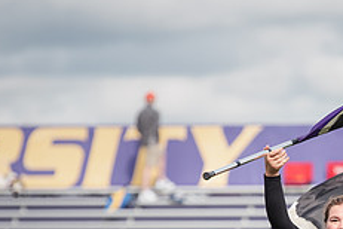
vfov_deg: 2.9
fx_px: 4544
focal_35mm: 477
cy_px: 279
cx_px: 340
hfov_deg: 4.3
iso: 160
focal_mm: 190
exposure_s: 1/1250
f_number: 3.5
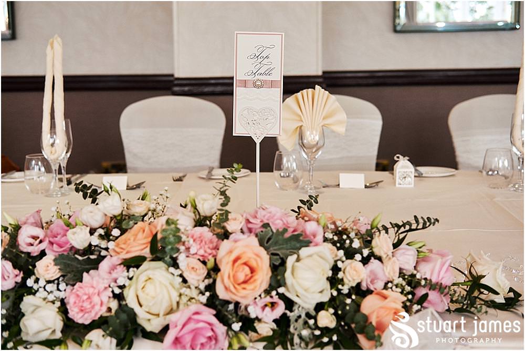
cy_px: 176
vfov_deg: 25.6
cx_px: 262
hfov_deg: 37.5
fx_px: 773
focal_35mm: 53
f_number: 3.2
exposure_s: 1/640
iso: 1600
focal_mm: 35
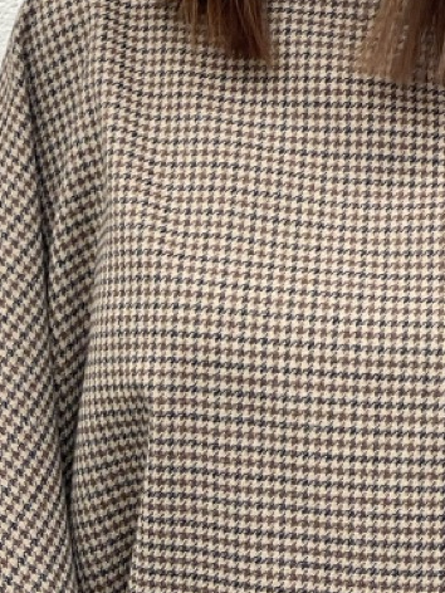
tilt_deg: -2.5
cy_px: 43
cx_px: 415
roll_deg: -1.6
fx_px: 2417
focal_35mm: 141
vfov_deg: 13.8
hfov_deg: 10.5
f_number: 2
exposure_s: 1/122
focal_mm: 6
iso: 40
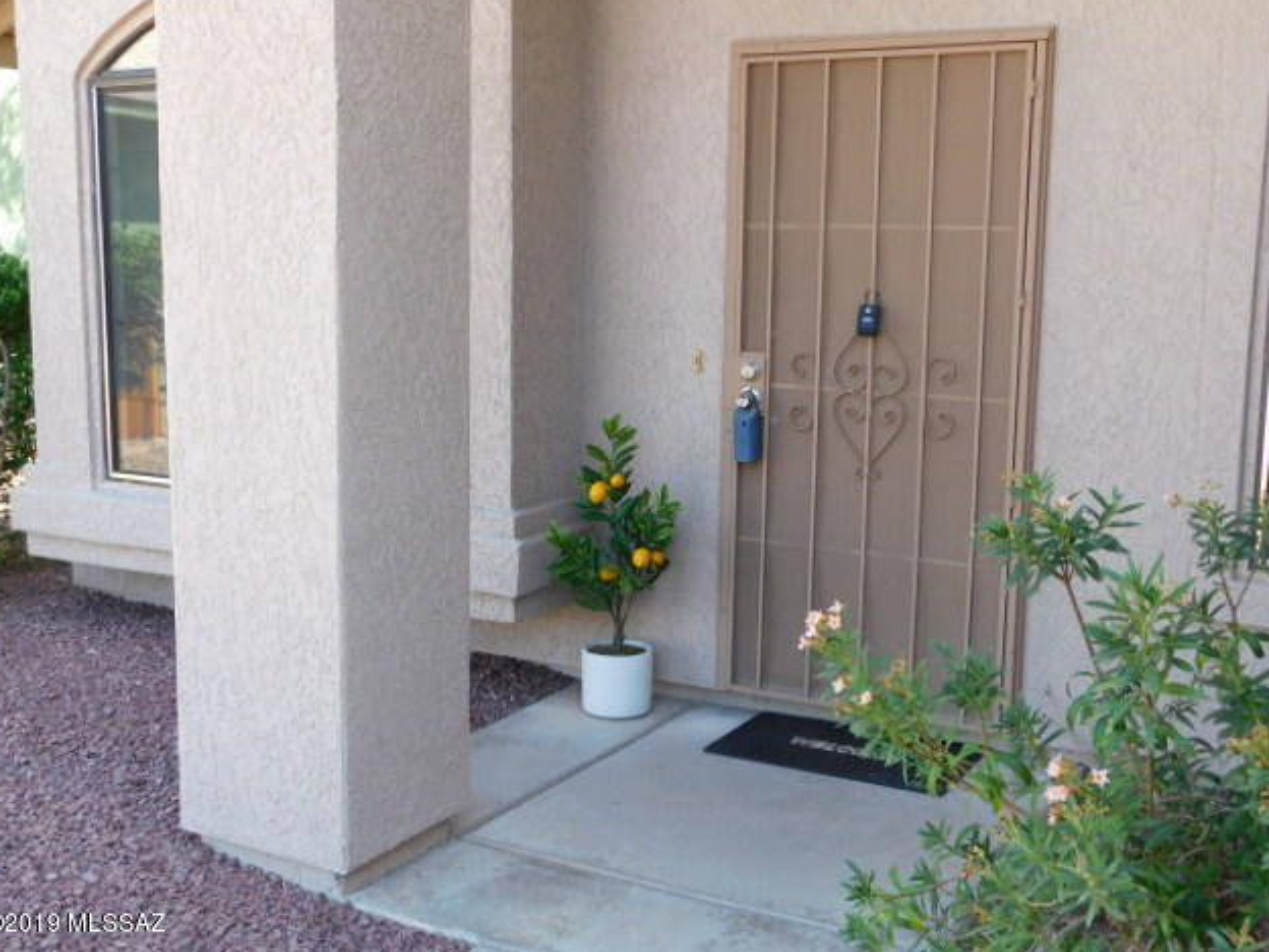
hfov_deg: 45.8
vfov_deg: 35.1
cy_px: 476
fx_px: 1503
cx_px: 624
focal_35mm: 41
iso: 125
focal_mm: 7.1
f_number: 3.6
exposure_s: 1/100
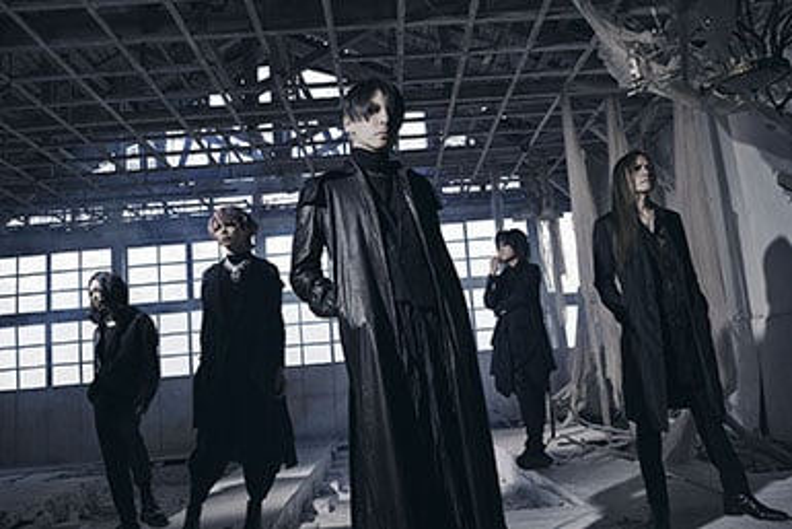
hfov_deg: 58.7
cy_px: 264
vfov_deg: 41.1
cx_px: 396
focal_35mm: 32
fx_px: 704
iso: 500
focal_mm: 32
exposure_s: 1/250
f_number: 7.1
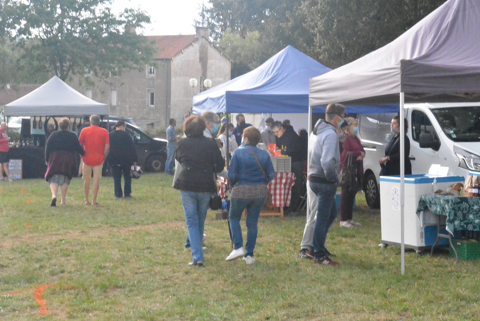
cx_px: 242
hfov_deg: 26.3
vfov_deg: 17.8
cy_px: 147
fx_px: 1028
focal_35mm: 77
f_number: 5.6
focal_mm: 25.4
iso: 3200
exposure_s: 1/50
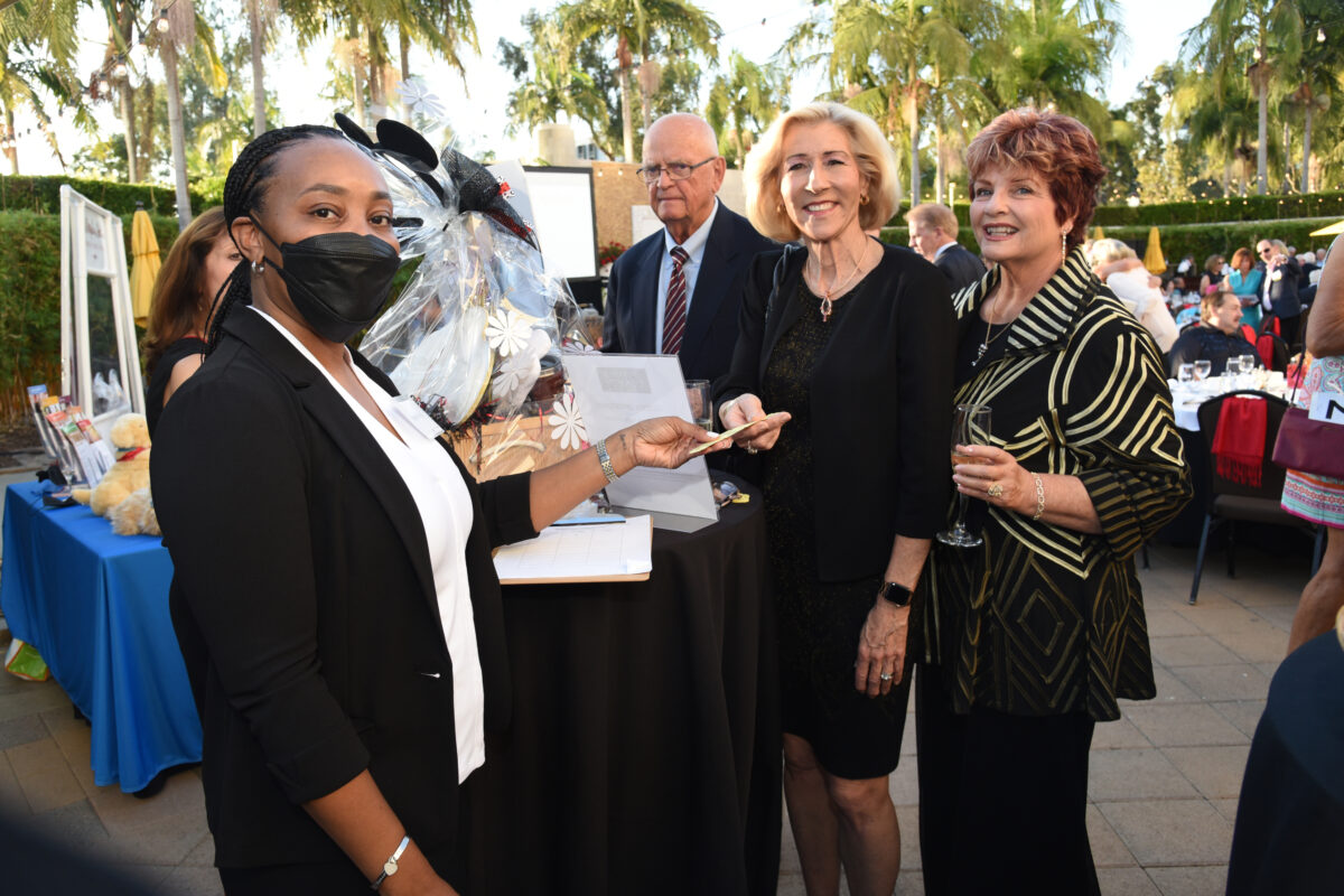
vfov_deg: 53.1
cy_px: 448
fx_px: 896
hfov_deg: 73.7
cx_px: 672
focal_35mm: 24
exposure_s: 1/160
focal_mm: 24
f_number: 5.6
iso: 500
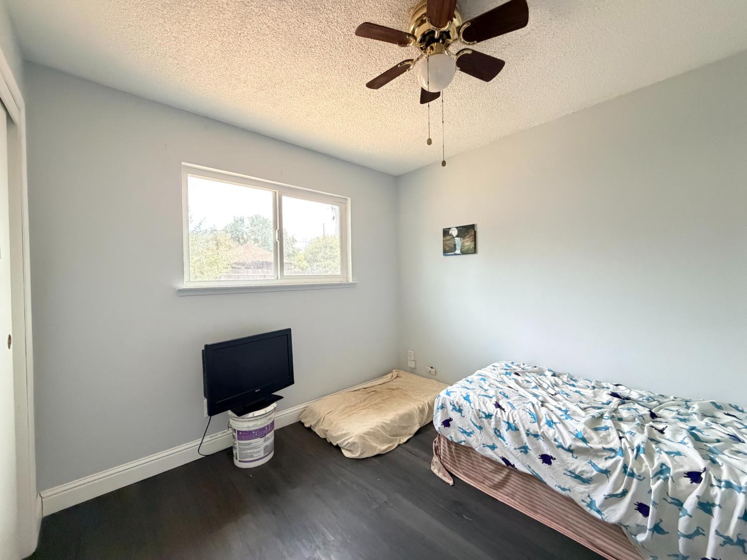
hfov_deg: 102.1
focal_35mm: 14
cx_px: 374
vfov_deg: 85.7
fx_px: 302
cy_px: 280
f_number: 2.2
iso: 800
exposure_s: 1/60
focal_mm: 2.22
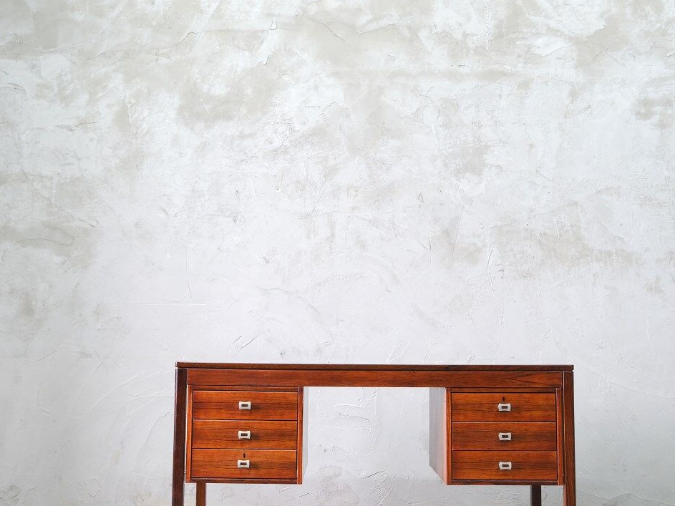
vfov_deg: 30.2
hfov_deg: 39.7
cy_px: 301
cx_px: 344
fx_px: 936
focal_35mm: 48
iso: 1250
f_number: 4
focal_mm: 24.7
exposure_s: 1/38
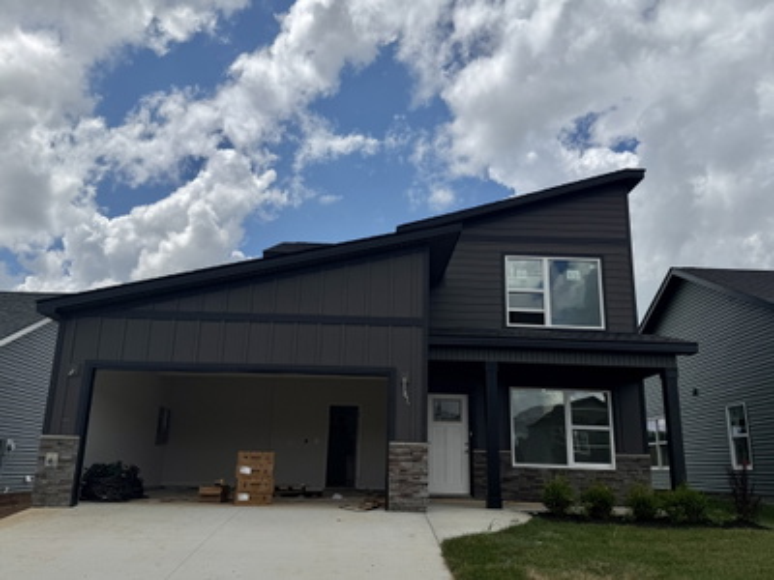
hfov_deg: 71.6
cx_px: 387
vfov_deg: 56.8
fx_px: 537
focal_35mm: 24
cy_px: 290
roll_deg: -2.8
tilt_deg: +15.3
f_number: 1.78
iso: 80
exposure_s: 1/10309
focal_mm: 6.76
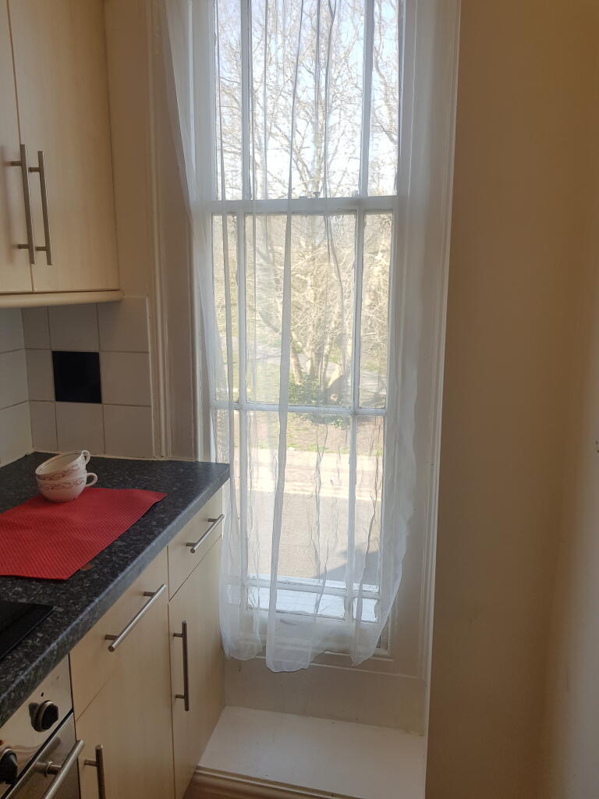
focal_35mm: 26
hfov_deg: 53.1
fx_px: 600
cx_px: 300
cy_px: 400
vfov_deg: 67.3
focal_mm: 4.3
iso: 40
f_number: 1.7
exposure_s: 1/169
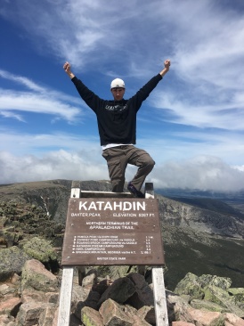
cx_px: 122
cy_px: 163
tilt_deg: +0.5
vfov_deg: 61.7
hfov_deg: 48.2
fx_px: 273
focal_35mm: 29
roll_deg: -0.7
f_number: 2.2
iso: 25
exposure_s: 1/2747
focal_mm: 4.15
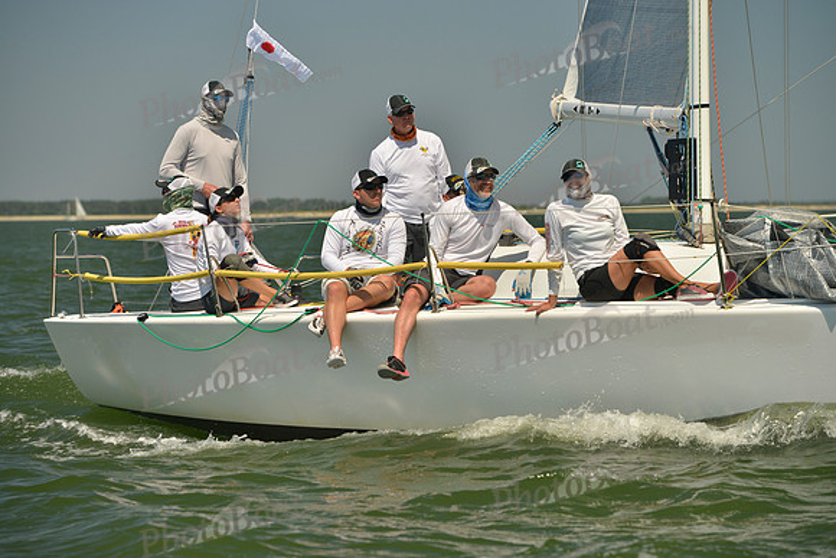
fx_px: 3484
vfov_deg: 9.2
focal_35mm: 150
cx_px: 418
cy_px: 279
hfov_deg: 13.7
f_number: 7.1
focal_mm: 150
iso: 200
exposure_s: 1/800
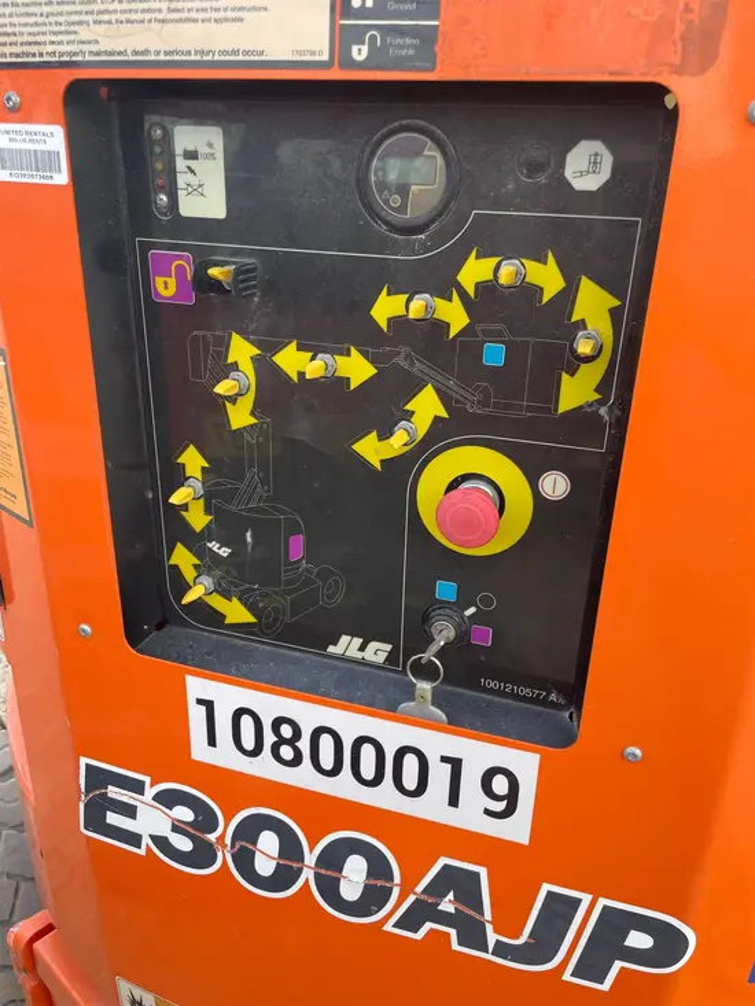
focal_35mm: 26
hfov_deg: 53.1
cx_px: 378
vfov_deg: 67.3
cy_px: 503
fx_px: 756
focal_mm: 4.2
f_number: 1.6
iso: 32
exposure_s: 1/159
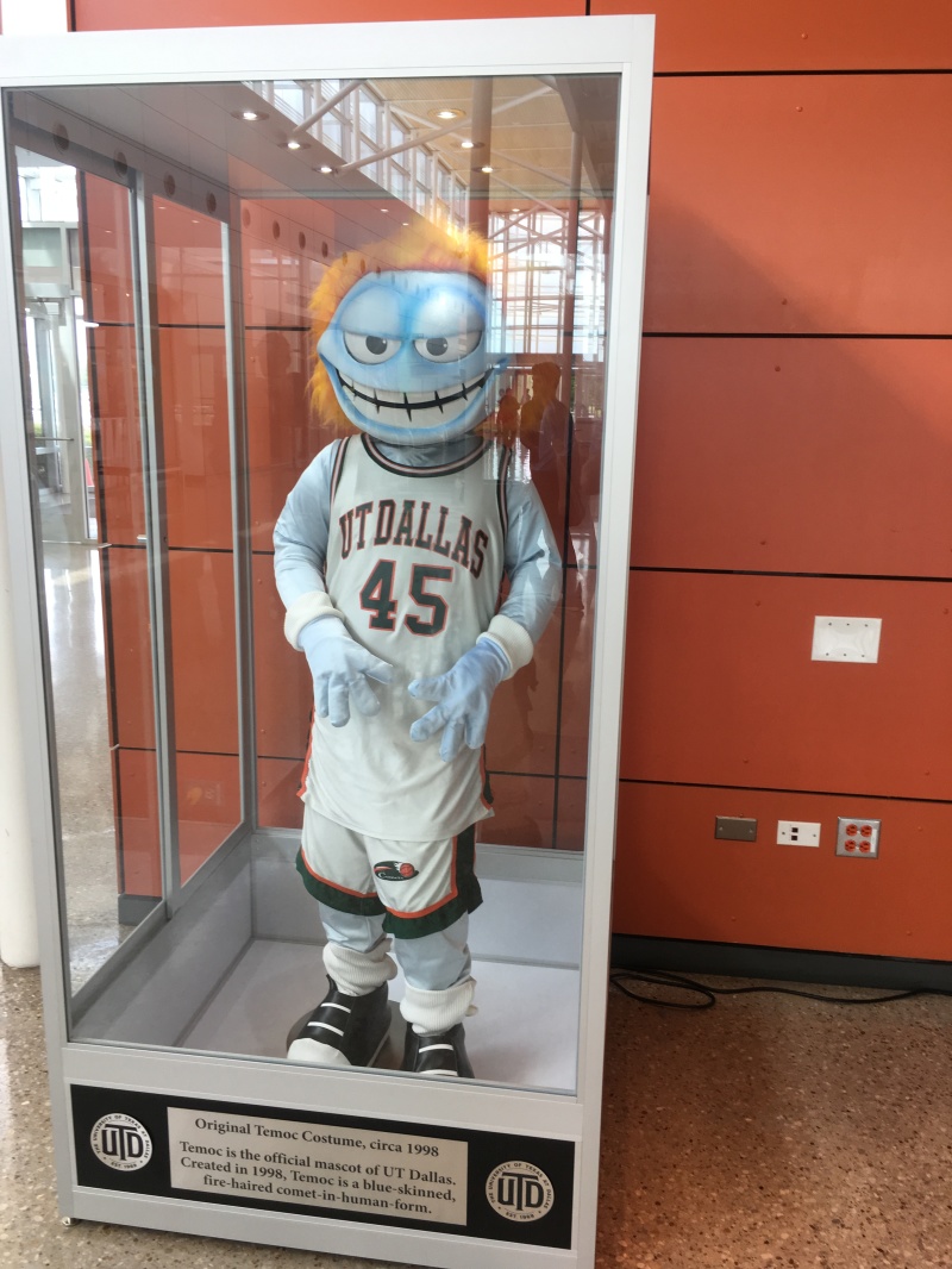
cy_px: 634
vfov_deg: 61.6
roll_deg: -1.5
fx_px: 1063
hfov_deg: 48.2
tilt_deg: -13.9
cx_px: 476
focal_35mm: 29
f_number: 2.2
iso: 32
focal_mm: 4.15
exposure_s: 1/60
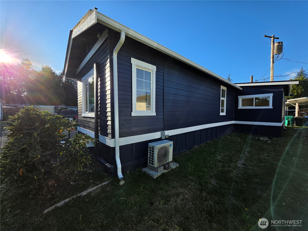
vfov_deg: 89.9
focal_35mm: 13
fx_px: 116
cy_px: 116
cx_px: 154
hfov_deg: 106.2
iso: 32
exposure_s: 1/2054
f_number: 1.9
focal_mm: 2.2
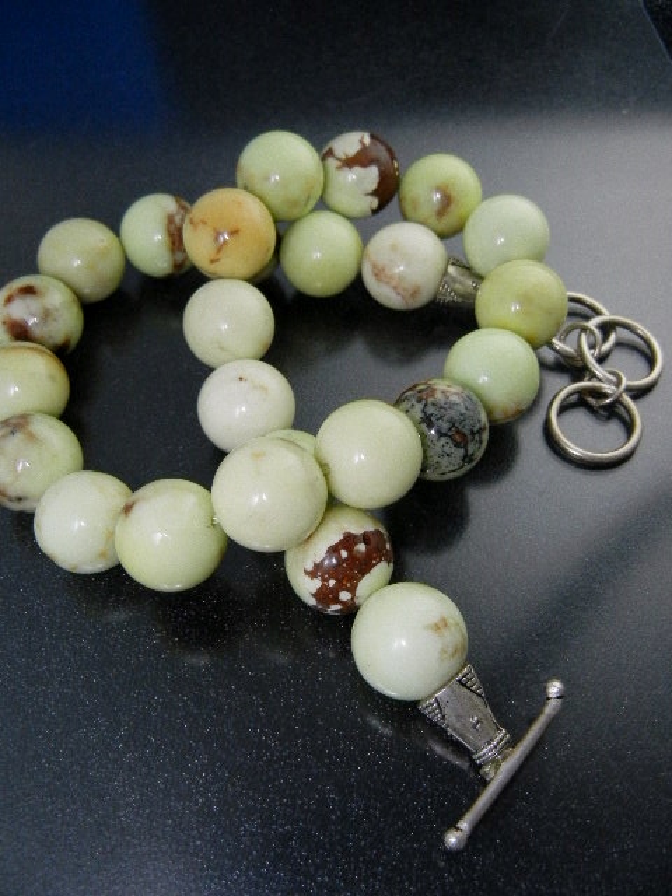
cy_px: 448
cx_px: 336
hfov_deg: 41.8
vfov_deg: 54.0
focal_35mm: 34
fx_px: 880
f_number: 7.2
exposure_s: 1/30
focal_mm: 6.2
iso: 472
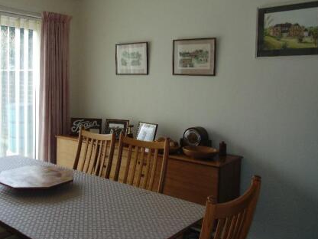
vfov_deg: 40.6
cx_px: 100
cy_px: 105
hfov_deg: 51.4
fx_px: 322
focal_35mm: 35
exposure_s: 1/50
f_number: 3
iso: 80
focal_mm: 4.5
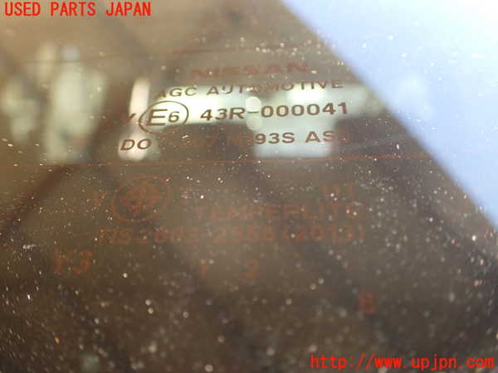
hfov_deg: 60.0
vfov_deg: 46.8
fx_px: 432
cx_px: 249
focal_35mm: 30
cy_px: 186
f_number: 2.3
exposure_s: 1/125
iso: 250
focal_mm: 5.4
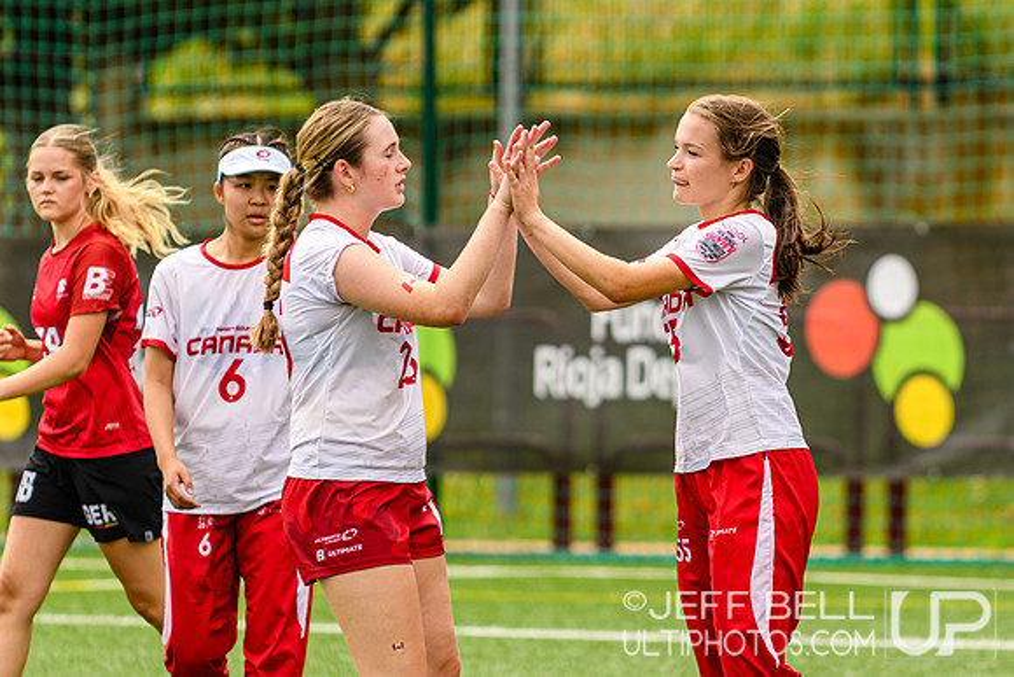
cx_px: 730
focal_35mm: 479
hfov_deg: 4.3
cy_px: 312
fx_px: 13495
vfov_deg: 2.9
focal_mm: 200
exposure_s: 1/1000
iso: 125
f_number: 3.2
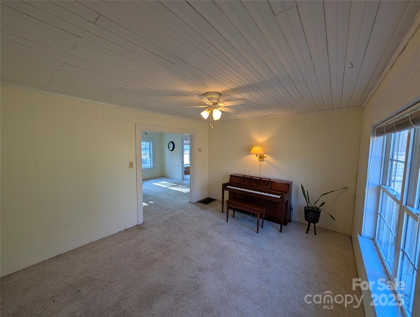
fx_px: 146
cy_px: 158
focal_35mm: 12
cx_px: 210
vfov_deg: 94.6
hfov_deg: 110.5
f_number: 1.7
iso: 88
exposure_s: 1/120
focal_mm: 2.02
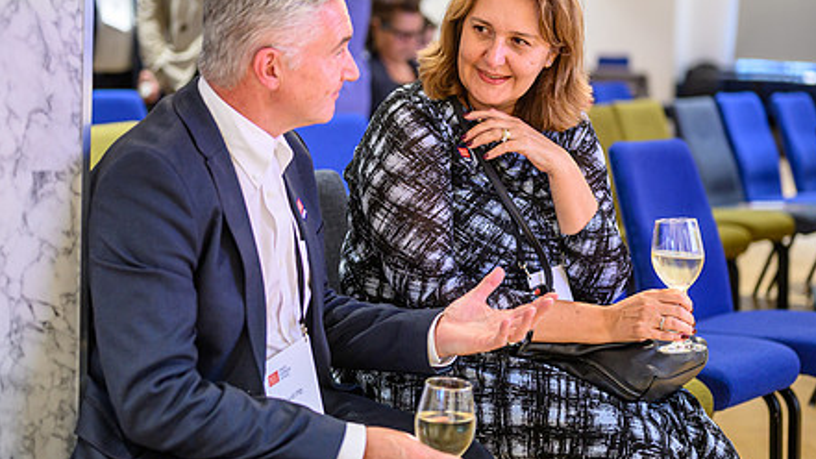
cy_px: 192
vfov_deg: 17.0
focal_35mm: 71
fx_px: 1536
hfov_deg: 29.7
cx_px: 372
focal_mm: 50
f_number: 1.8
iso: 900
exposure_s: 1/250
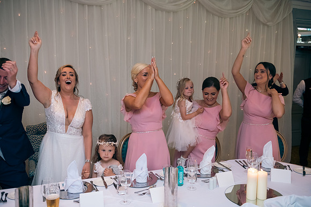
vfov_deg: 37.9
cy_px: 104
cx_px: 156
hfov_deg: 54.4
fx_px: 302
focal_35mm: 35
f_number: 3.5
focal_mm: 35
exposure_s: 1/160
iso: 640
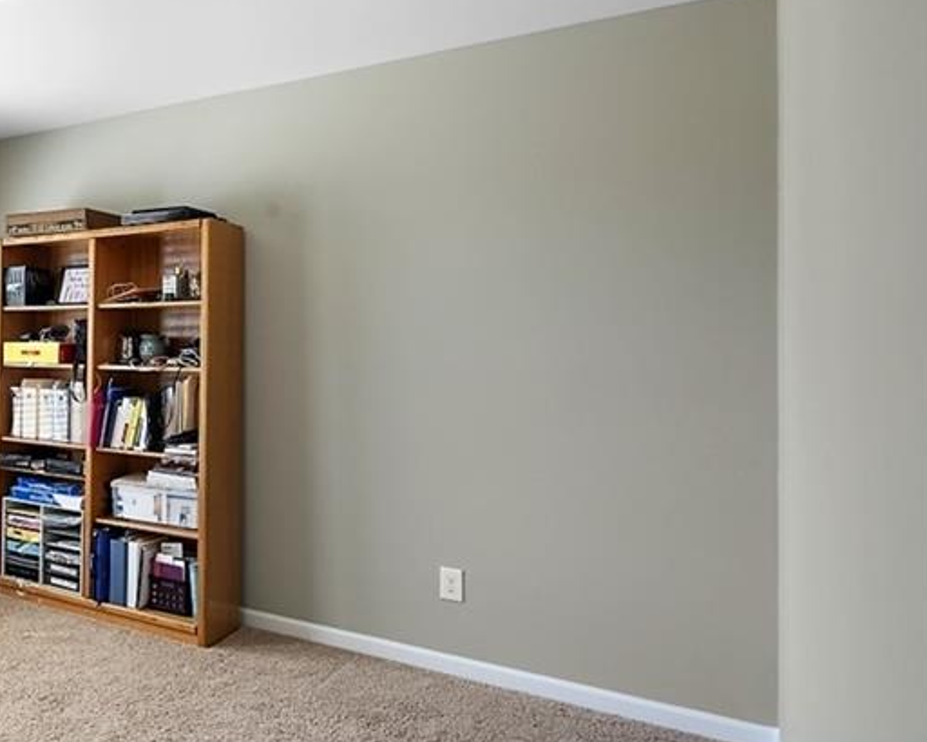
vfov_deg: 48.5
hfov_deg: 48.7
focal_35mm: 30
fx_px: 823
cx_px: 9
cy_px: 335
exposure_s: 1/5
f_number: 11
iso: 100
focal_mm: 16
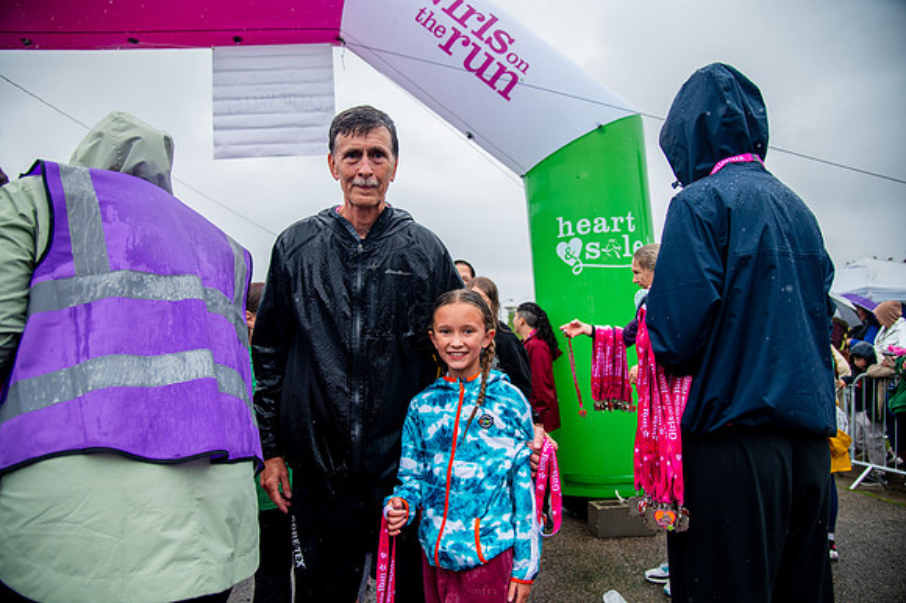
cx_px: 453
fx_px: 604
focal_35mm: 24
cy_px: 302
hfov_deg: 73.8
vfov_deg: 53.1
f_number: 4
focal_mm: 24
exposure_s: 1/1600
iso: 1600
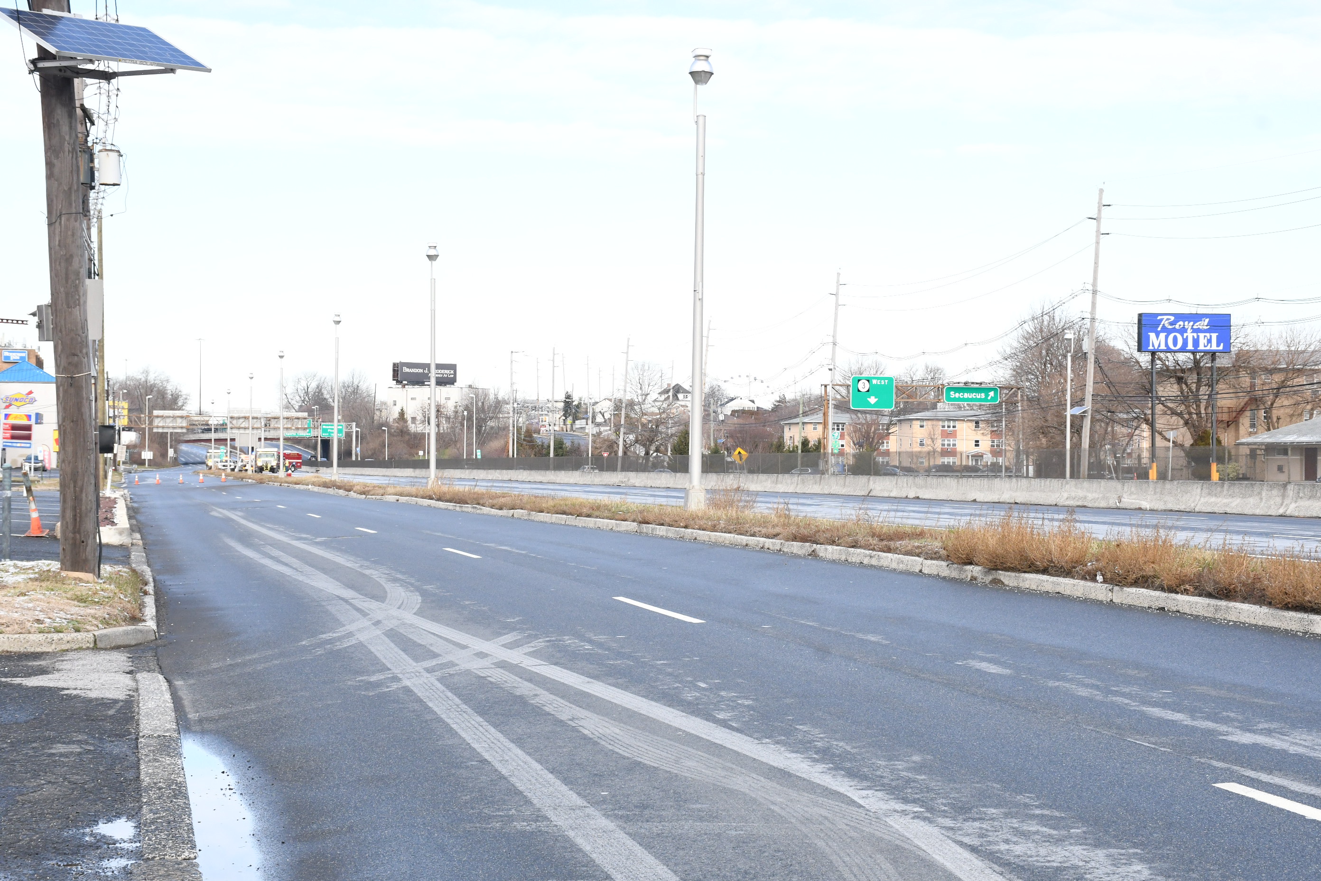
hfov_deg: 33.4
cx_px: 660
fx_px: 2201
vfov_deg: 22.6
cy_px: 440
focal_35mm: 60
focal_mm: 40
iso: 1250
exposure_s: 1/640
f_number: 13
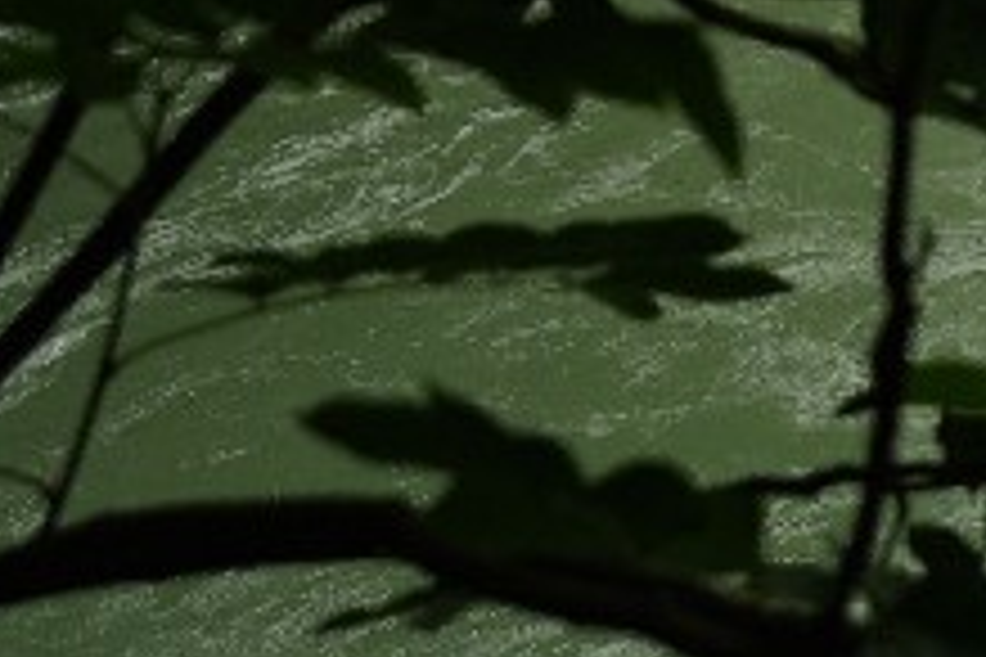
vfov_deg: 6.0
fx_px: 5779
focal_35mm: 211
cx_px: 2607
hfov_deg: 8.6
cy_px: -1402
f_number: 4.5
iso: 100
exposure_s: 1/500
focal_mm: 33
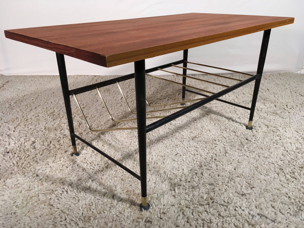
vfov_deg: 48.2
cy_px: 114
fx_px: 255
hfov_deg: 61.7
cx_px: 152
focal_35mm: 29
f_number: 2.2
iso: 32
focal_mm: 4.15
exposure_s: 1/33
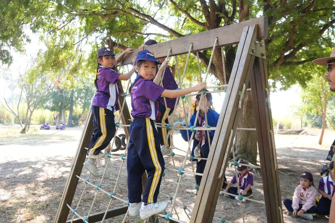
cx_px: 168
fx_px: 279
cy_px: 112
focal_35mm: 30
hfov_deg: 61.9
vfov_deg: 43.6
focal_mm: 20
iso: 3200
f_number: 5.6
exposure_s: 1/1250
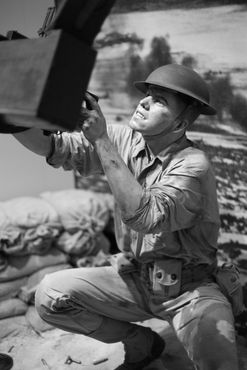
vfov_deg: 39.6
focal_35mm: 50
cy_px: 185
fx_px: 515
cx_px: 124
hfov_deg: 27.0
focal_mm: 50
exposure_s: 1/125
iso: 2500
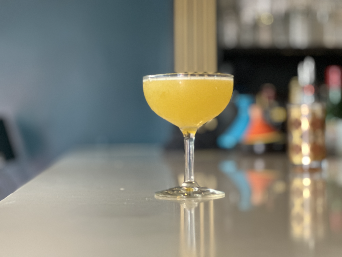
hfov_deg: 25.3
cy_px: 128
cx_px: 171
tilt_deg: +0.1
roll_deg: +0.3
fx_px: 761
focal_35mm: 77
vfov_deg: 19.1
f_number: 2.8
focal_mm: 9
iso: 400
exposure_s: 1/40
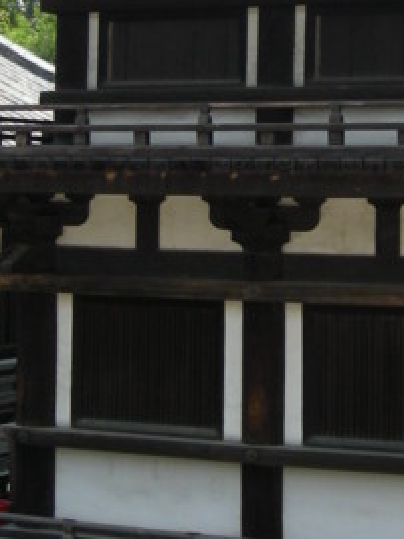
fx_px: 1635
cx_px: 378
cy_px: 22
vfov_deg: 18.3
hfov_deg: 13.9
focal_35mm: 105
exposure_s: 1/127
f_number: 5.7
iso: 50
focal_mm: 5.7
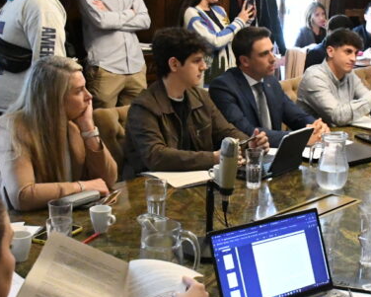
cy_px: 164
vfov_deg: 22.2
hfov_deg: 27.3
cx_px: 259
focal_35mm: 69
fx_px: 758
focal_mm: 18
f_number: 4.5
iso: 12800
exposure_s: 1/200
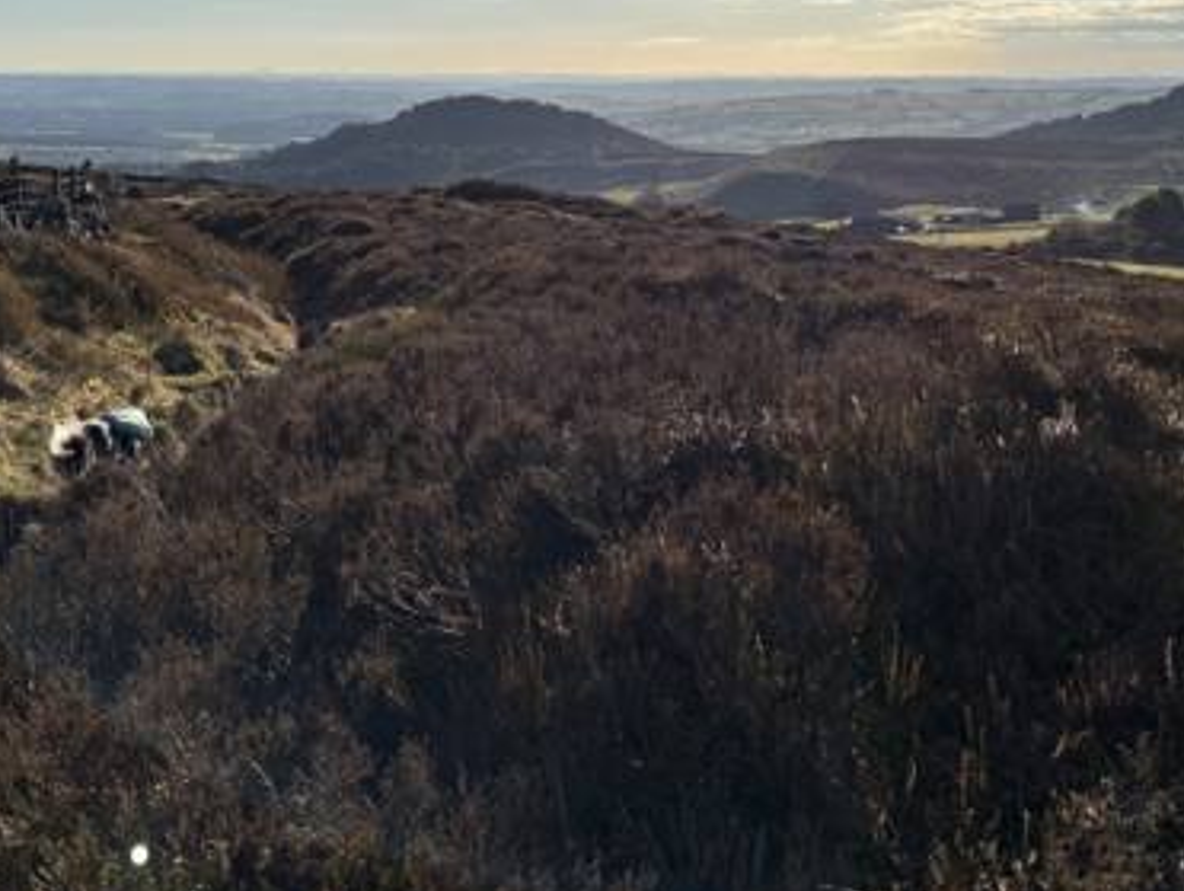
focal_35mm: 42
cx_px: 482
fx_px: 1438
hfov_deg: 44.6
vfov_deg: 34.0
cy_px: 275
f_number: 1.6
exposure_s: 1/7692
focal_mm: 5.96
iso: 50
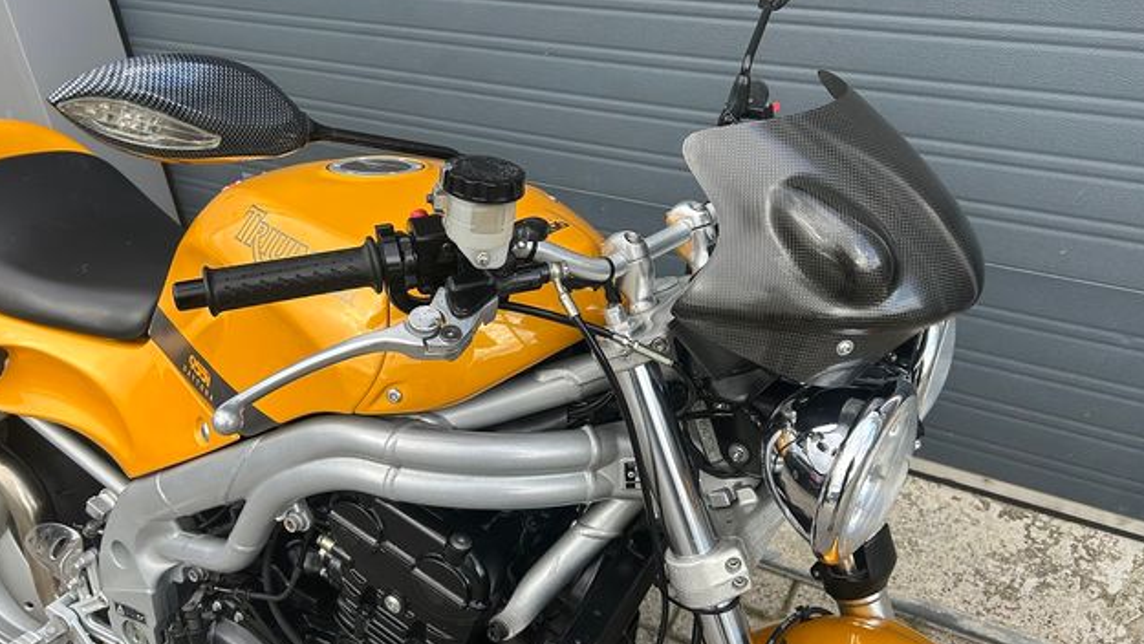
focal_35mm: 29
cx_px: 575
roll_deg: +3.7
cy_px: 306
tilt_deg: -30.9
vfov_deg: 40.2
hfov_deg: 66.0
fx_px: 880
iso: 50
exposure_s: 1/380
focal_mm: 5.7
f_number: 1.5
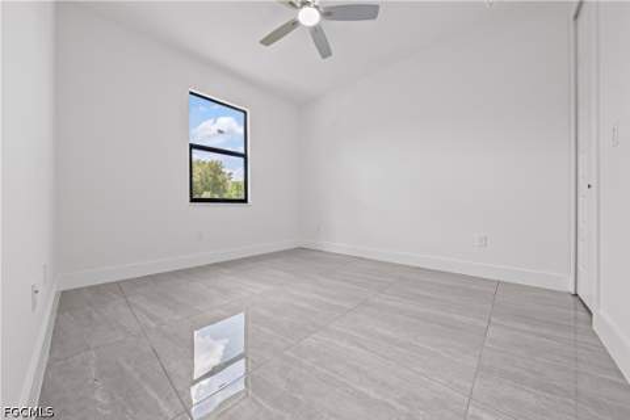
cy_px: 210
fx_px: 210
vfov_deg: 90.0
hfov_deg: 112.6
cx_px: 315
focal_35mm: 12
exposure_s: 1/5
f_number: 9
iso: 200
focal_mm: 12
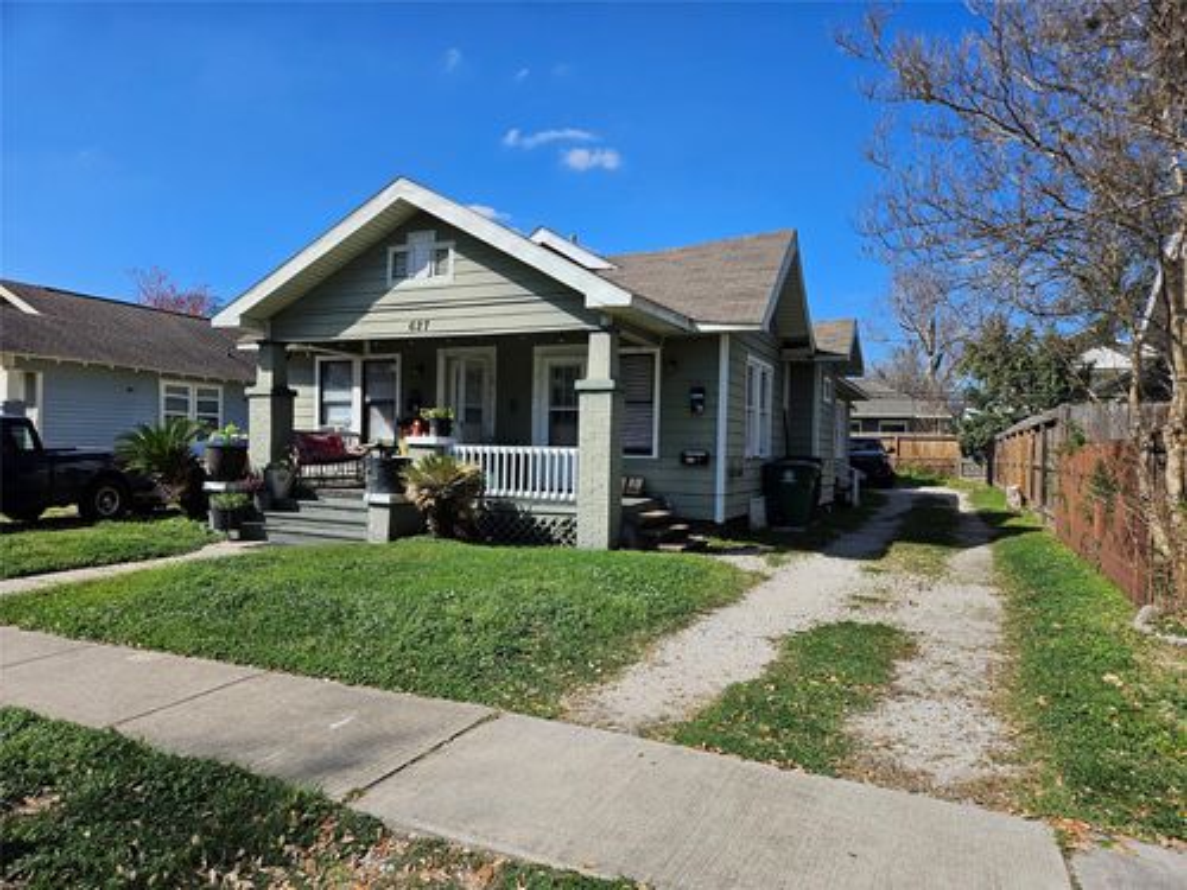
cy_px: 445
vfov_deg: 58.9
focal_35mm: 23
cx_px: 594
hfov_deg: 73.9
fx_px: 789
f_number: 1.8
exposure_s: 1/2277
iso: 25
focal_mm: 5.4
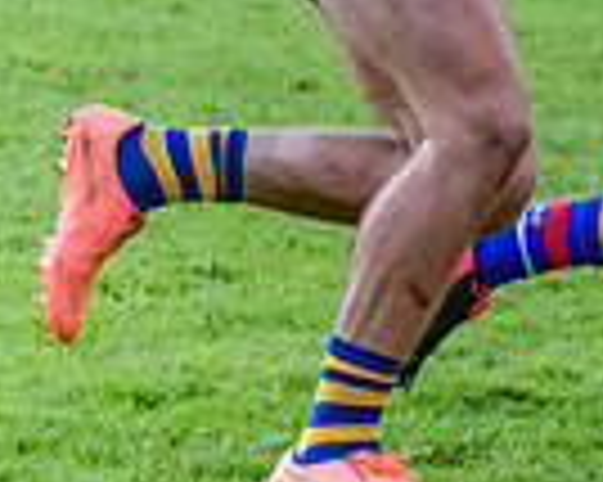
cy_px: -70
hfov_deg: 3.2
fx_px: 10843
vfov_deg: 2.5
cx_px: 1192
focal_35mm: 608
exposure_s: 1/1600
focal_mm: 150
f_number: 5
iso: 8000
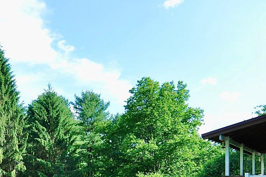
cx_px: 92
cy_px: 169
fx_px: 266
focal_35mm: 36
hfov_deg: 52.3
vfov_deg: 34.1
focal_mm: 10
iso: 200
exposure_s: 1/200
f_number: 7.1
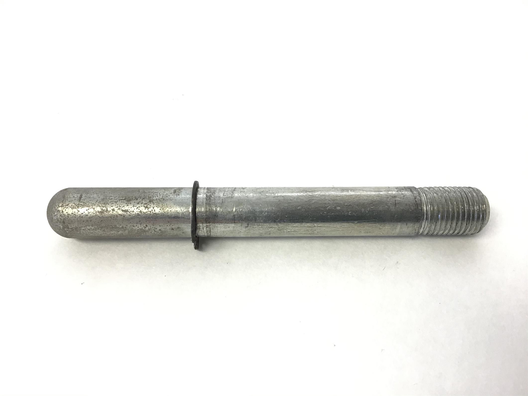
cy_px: 198
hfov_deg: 58.3
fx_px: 473
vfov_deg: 45.4
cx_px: 264
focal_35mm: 31
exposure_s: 1/33
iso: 25
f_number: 2.4
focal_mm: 3.3
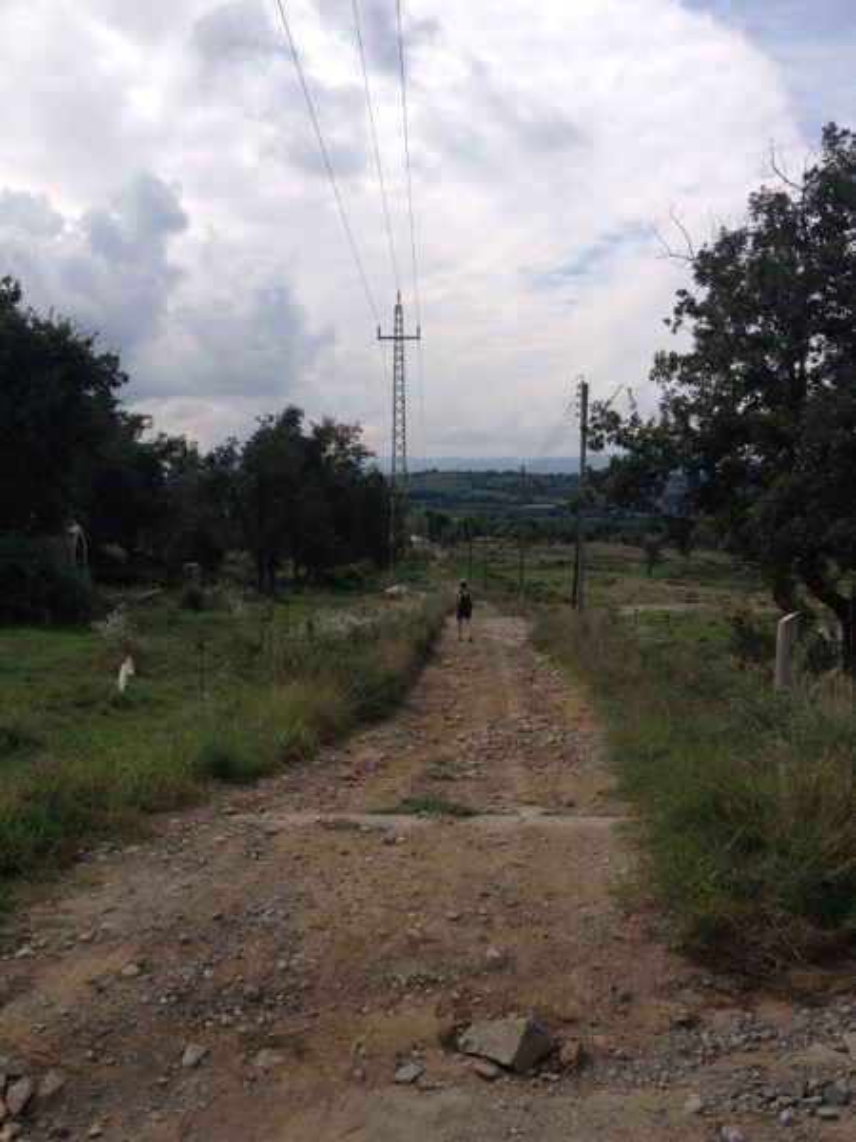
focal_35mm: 35
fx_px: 1154
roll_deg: -1.1
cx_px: 428
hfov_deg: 40.7
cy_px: 571
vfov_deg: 52.6
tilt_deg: -5.2
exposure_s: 1/2208
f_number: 2.4
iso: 50
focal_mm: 4.28
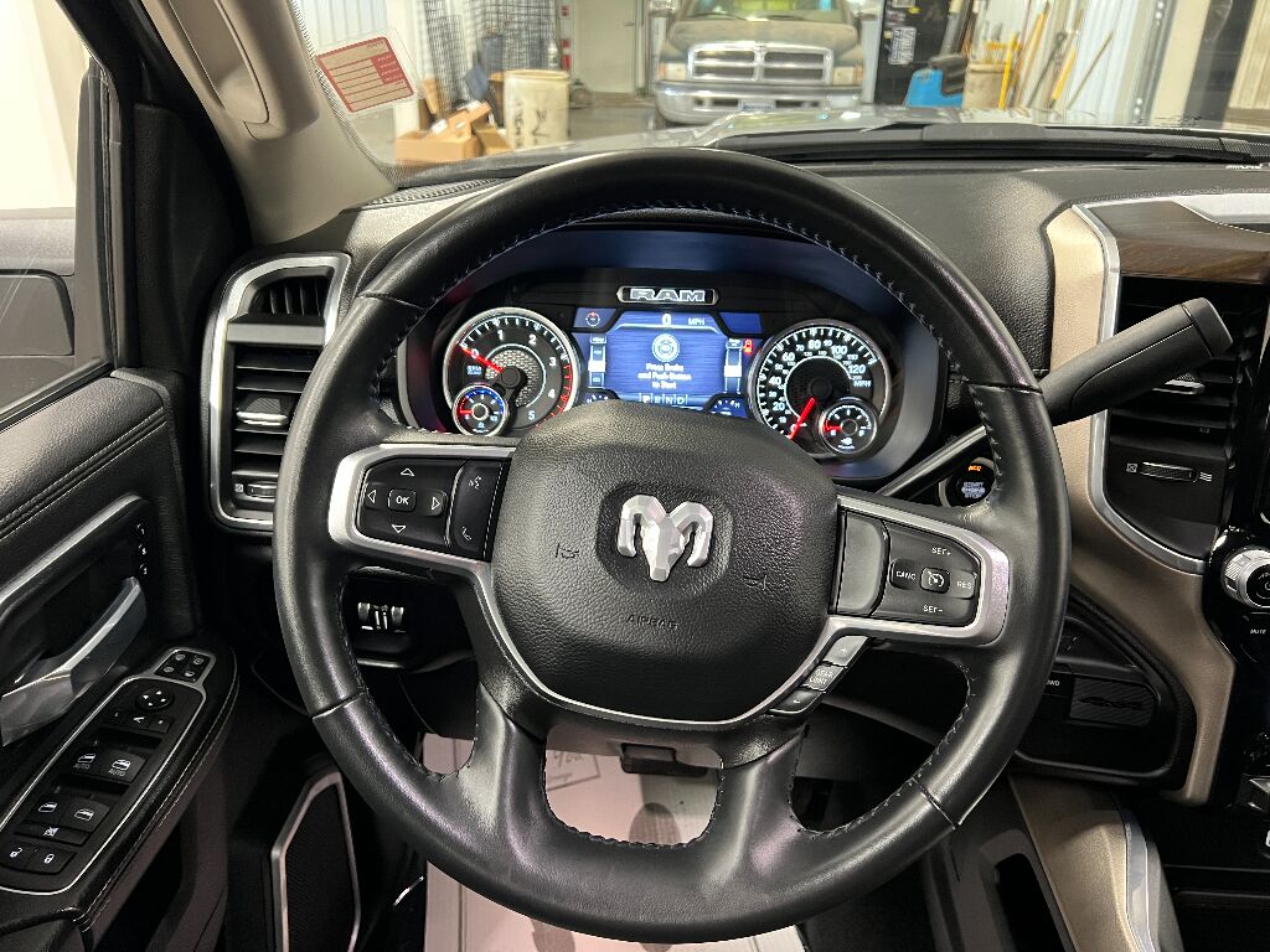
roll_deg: -0.4
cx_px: 635
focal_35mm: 26
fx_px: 954
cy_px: 476
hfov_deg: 67.3
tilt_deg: -27.3
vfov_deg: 53.1
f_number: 1.5
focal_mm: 5.7
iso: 500
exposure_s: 1/40
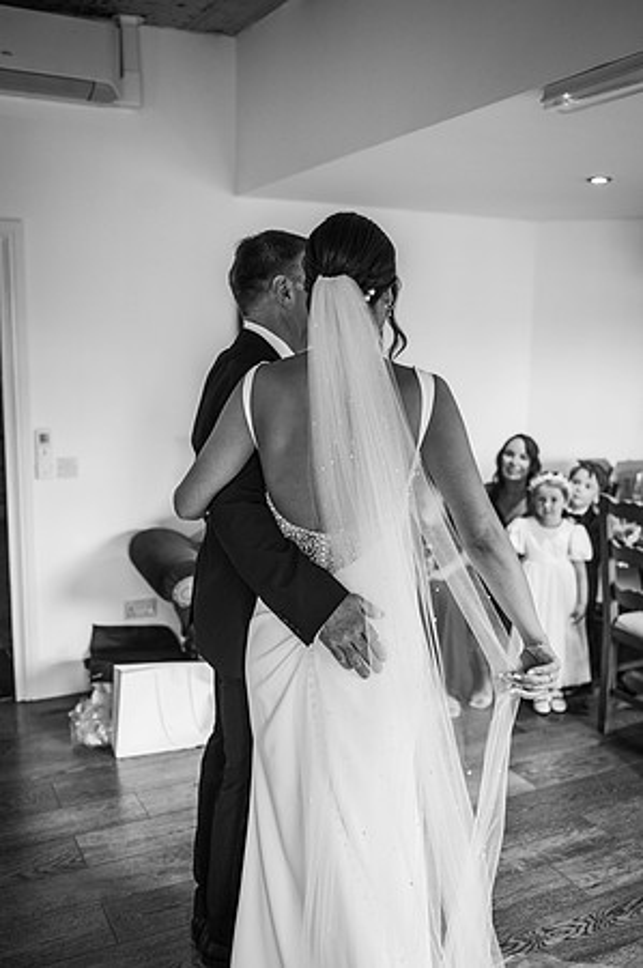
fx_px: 940
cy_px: 484
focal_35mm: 35
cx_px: 322
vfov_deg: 54.5
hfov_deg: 37.8
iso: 720
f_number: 2.2
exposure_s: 1/200
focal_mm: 35
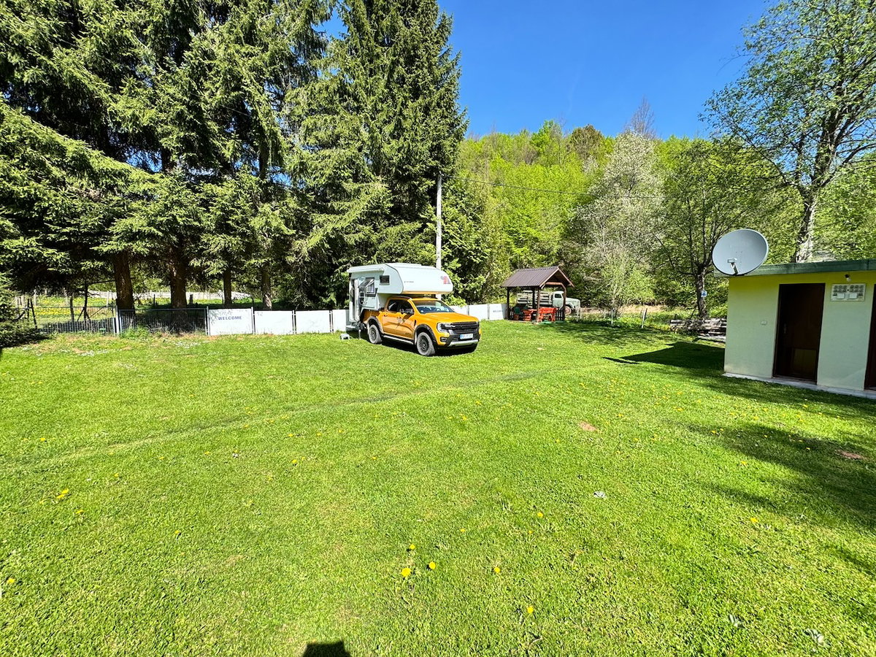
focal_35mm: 14
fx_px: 354
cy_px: 328
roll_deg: +0.4
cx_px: 438
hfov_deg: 102.1
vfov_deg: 85.7
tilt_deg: -5.4
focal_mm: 2.22
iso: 40
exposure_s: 1/498
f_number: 2.2
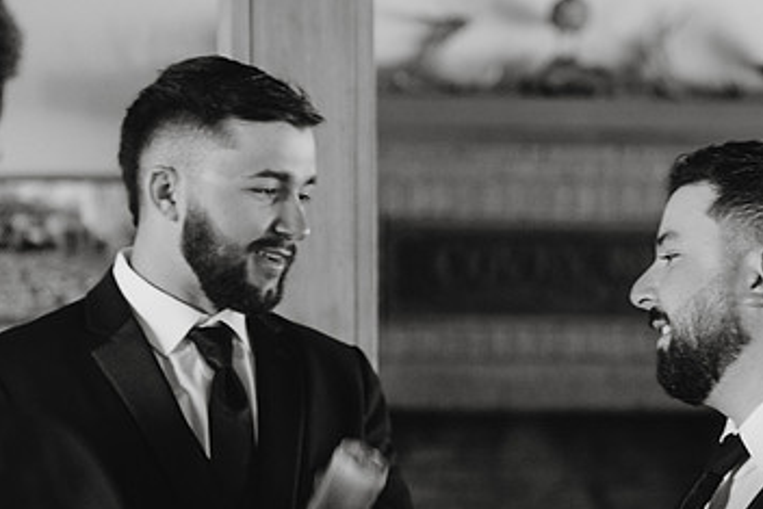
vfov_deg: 11.0
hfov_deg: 16.3
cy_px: 345
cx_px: 557
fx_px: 2650
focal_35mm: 125
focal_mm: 70
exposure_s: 1/100
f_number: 2.8
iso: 1250
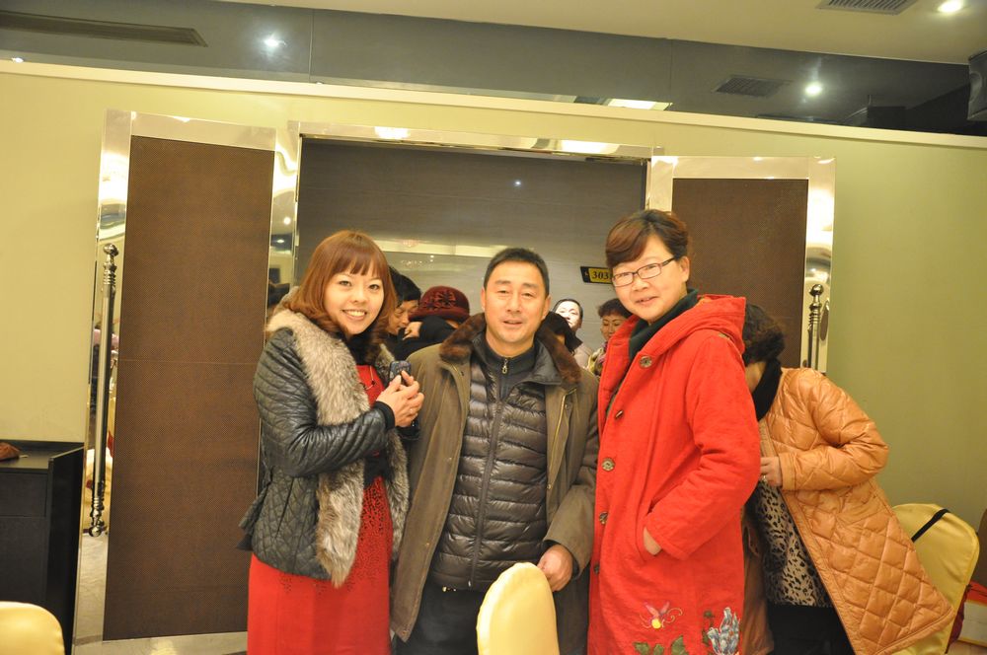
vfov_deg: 39.9
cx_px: 494
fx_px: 904
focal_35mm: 33
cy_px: 328
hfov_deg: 57.3
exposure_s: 1/30
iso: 1600
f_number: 3.8
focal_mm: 22
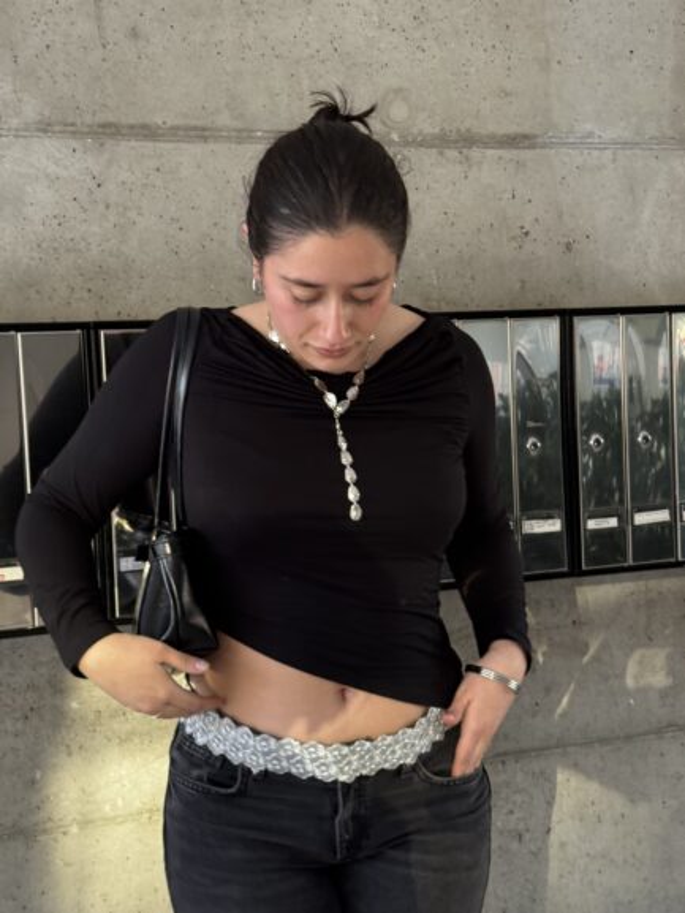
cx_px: 342
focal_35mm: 48
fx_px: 1266
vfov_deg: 39.6
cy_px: 456
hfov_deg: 30.3
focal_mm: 6.76
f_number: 1.78
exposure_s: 1/60
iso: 125
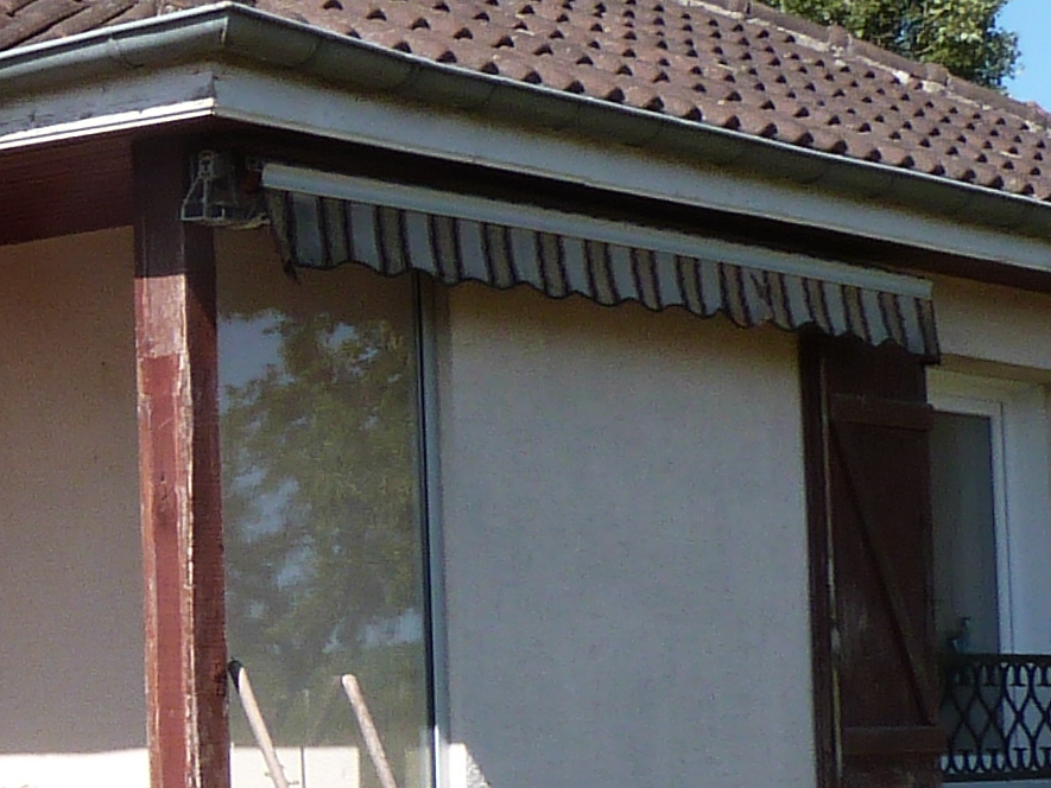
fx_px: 3431
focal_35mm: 113
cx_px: -547
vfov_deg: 13.1
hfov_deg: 15.9
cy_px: 611
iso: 100
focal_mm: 4.5
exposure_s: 1/320
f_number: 5.6
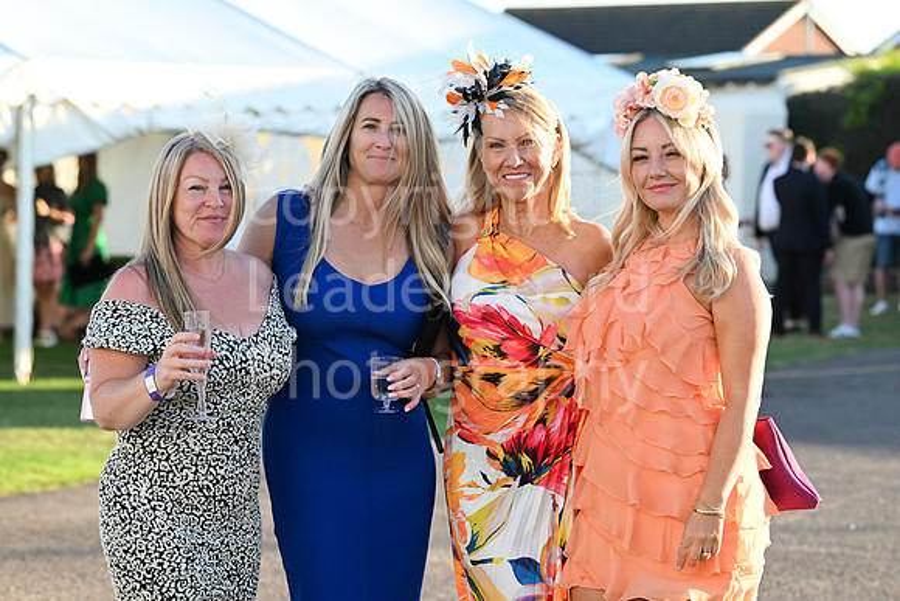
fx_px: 3051
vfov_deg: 11.2
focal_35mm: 122
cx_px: 450
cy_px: 300
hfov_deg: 16.8
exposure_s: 1/800
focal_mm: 122
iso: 1000
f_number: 5.6
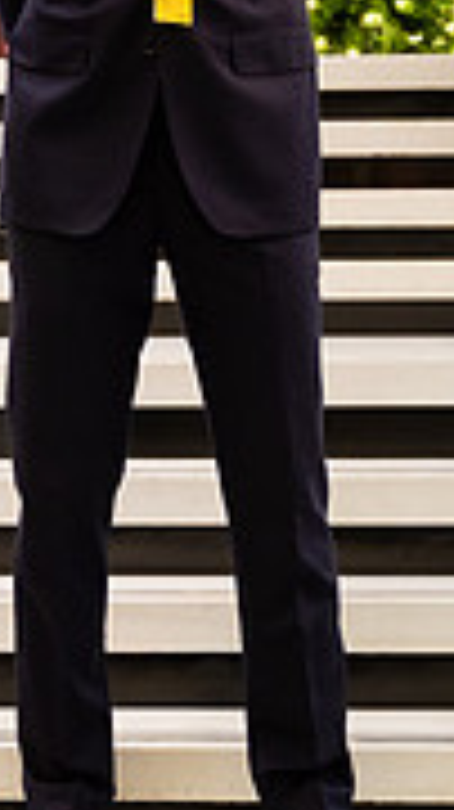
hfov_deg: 8.4
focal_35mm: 142
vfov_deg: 14.9
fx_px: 3045
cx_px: -172
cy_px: 57
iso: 1250
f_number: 3.2
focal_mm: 40
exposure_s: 1/160
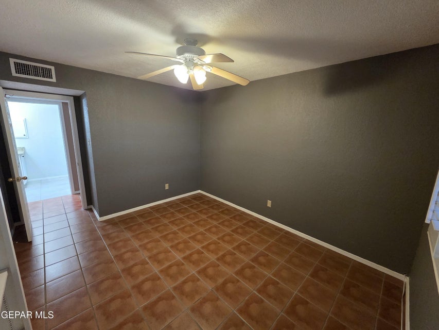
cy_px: 165
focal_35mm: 13
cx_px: 220
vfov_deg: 89.9
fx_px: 165
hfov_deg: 106.2
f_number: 2.2
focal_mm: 2.2
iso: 800
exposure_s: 1/60
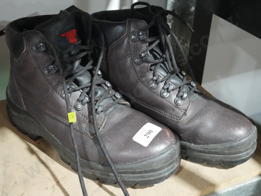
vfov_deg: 28.1
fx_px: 392
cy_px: 98
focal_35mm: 52
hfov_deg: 36.8
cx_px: 130
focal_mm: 26
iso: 3200
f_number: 5.3
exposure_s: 1/30
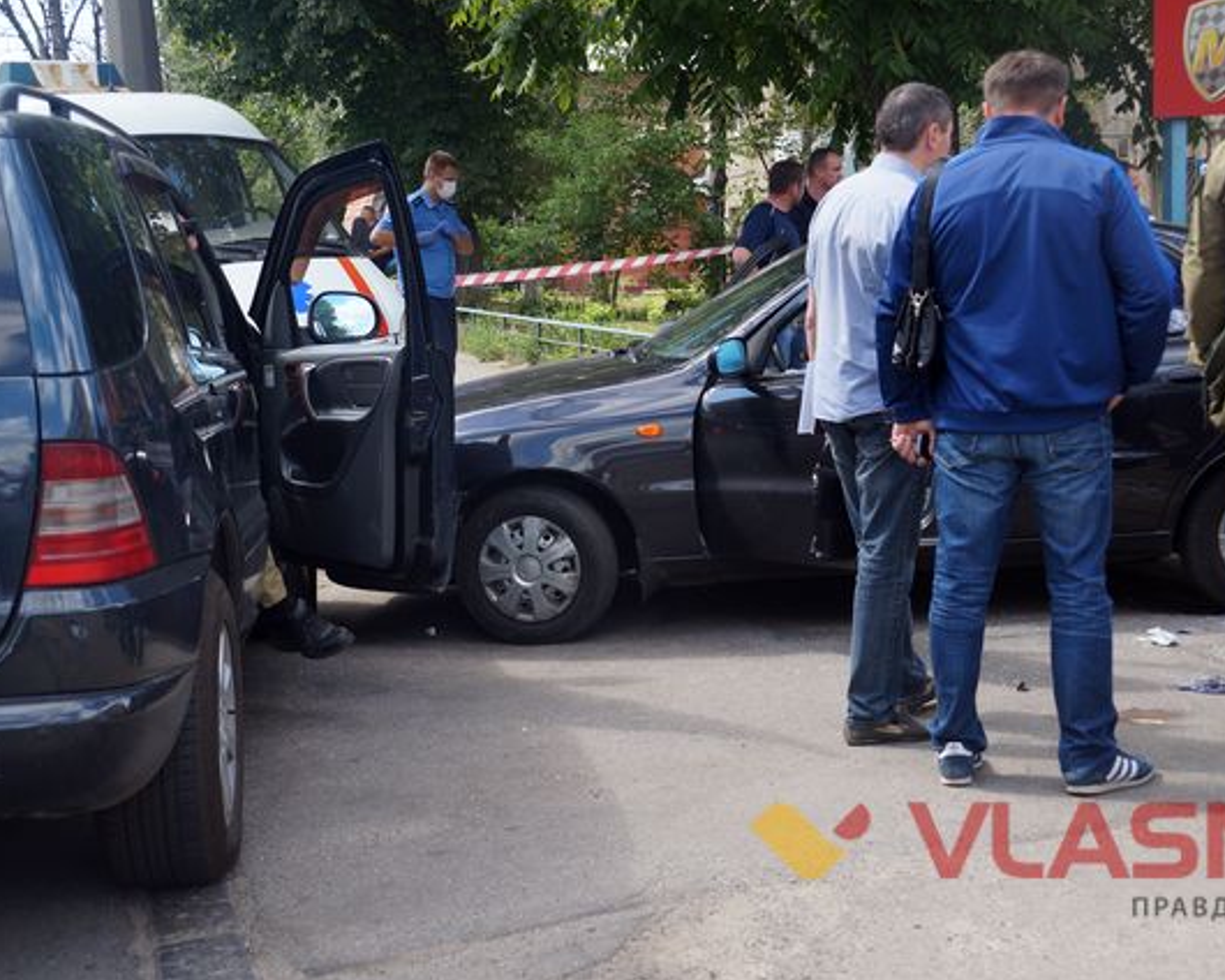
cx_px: 610
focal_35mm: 52
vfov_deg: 29.1
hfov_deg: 36.0
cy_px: 528
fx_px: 1885
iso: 100
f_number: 5
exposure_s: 1/200
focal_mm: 28
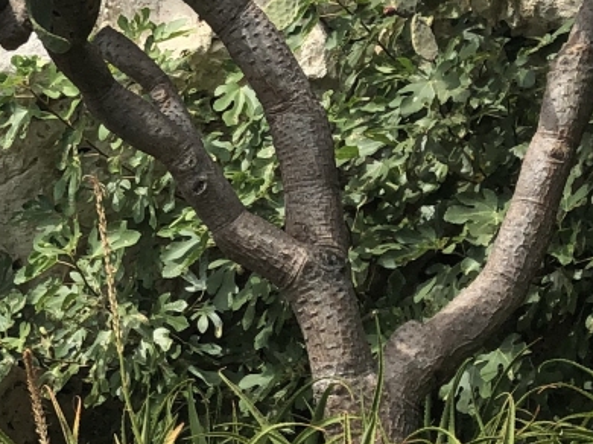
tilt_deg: +24.9
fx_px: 1969
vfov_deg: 12.8
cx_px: -266
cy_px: 82
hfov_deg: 15.9
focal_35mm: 115
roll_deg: -0.6
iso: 20
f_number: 1.8
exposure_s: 1/1333
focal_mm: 3.99
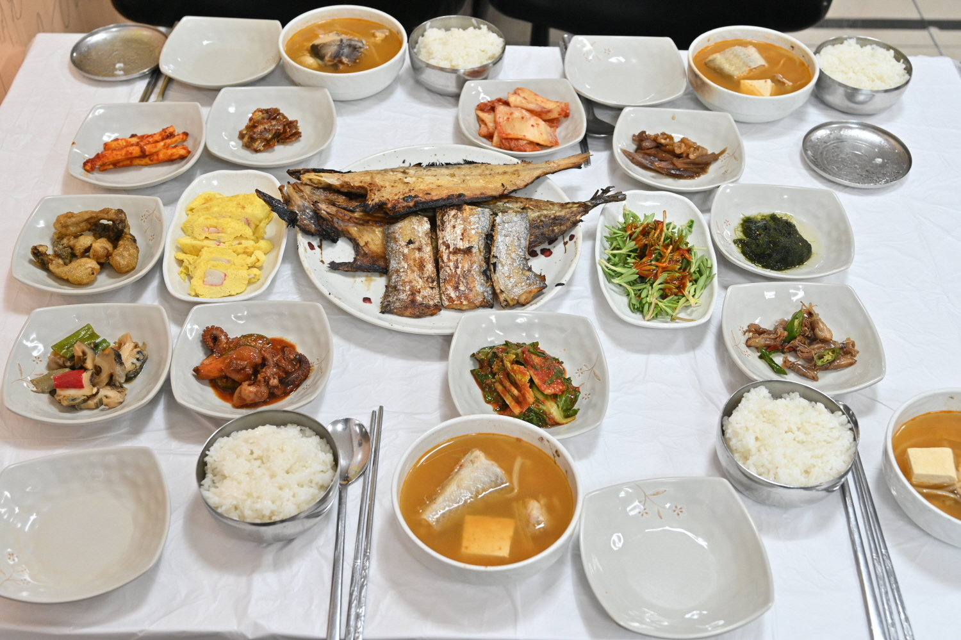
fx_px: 1094
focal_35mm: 41
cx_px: 480
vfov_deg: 32.6
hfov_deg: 47.4
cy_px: 320
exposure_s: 1/80
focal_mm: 41
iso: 640
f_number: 5.6
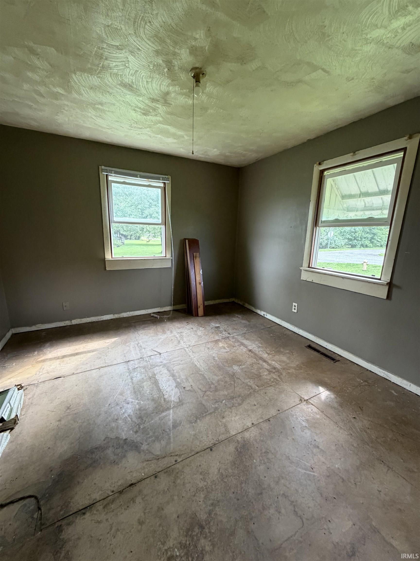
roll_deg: -1.0
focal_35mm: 14
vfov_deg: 102.1
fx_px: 226
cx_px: 210
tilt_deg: -10.9
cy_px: 280
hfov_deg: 85.7
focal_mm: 2.22
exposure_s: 1/78
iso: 320
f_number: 2.2
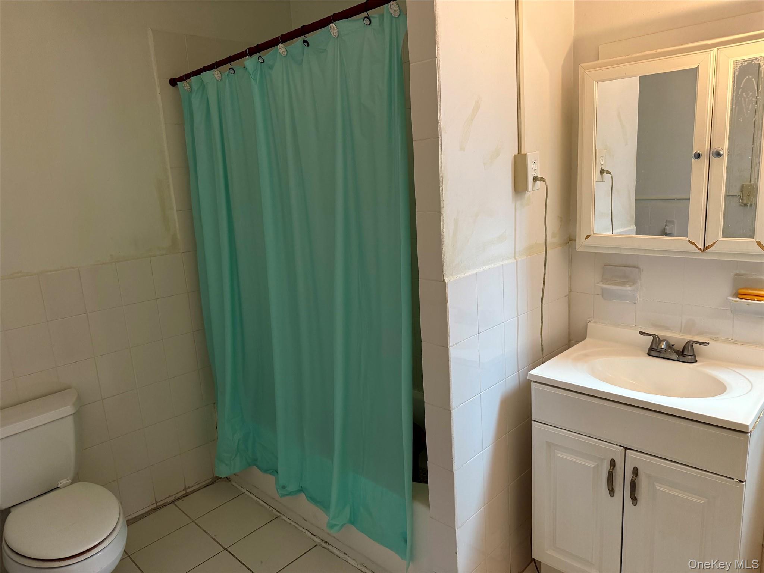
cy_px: 286
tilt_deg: -10.9
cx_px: 382
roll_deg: +3.8
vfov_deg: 56.8
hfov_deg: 71.6
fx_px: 530
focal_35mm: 24
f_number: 1.78
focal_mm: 6.76
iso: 250
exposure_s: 1/60
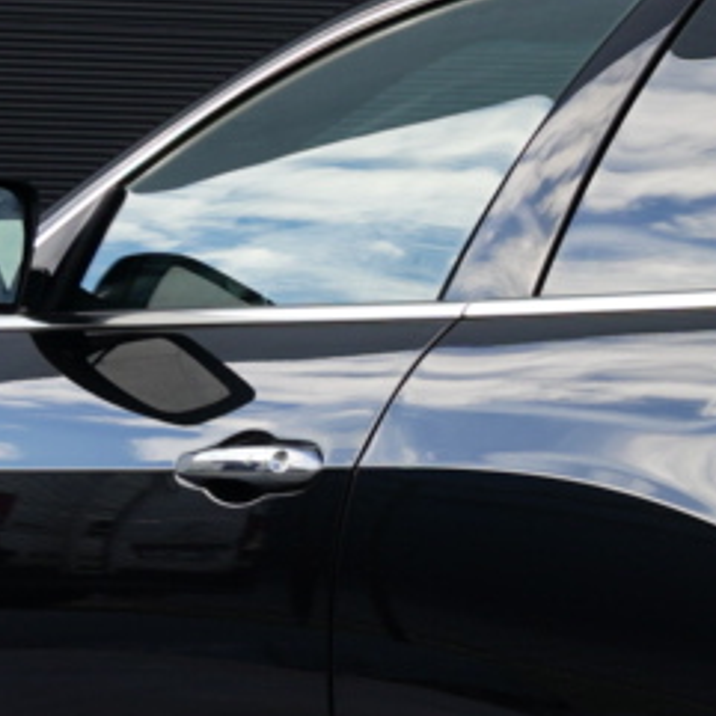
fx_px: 4540
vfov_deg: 9.0
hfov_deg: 8.6
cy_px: 606
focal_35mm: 194
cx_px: 1402
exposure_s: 1/125
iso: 100
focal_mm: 34
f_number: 7.1
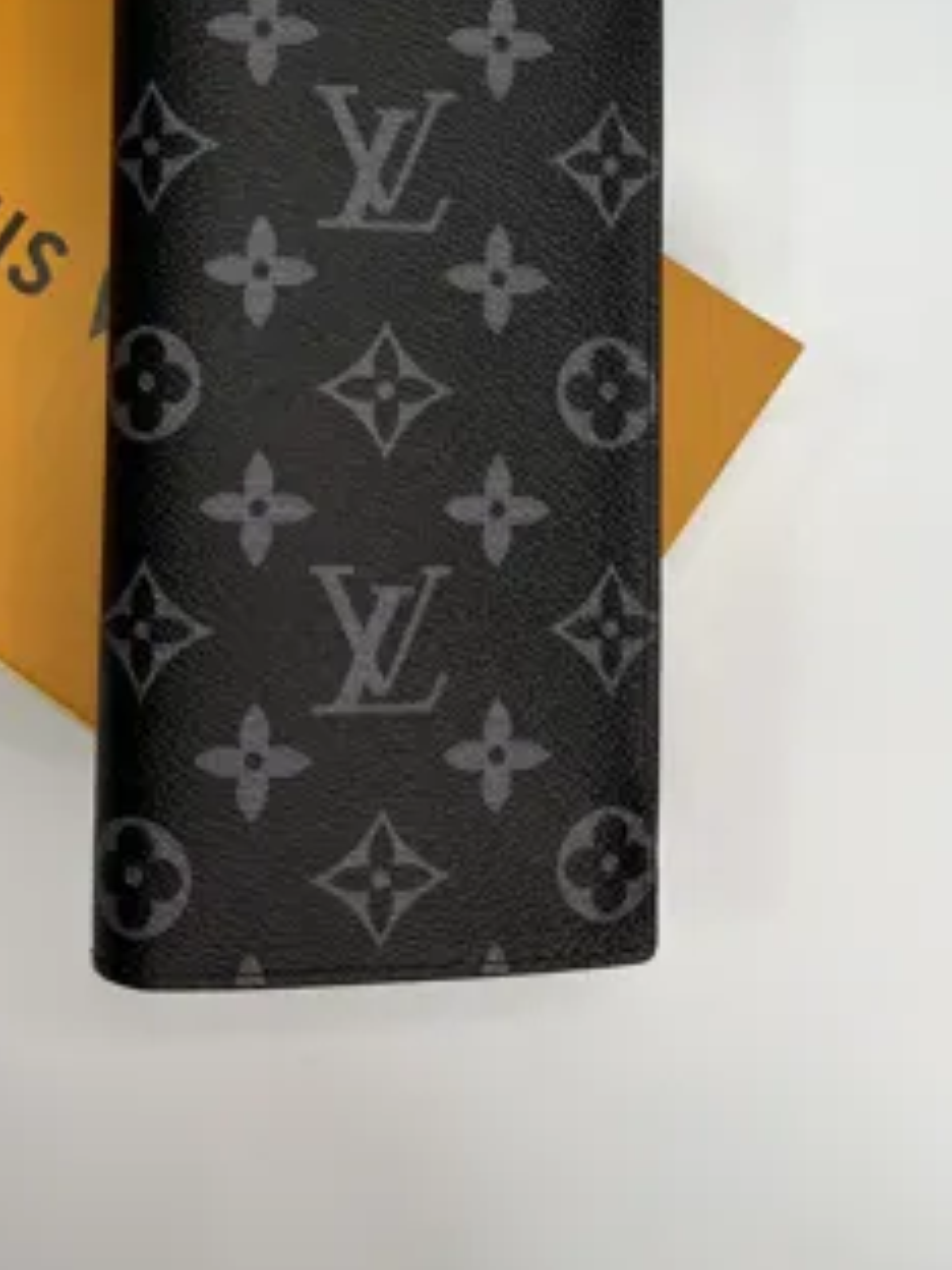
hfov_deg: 35.7
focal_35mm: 40
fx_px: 1467
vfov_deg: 45.6
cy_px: 362
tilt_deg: -85.4
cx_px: 350
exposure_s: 1/410
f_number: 1.5
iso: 50
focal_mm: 5.7
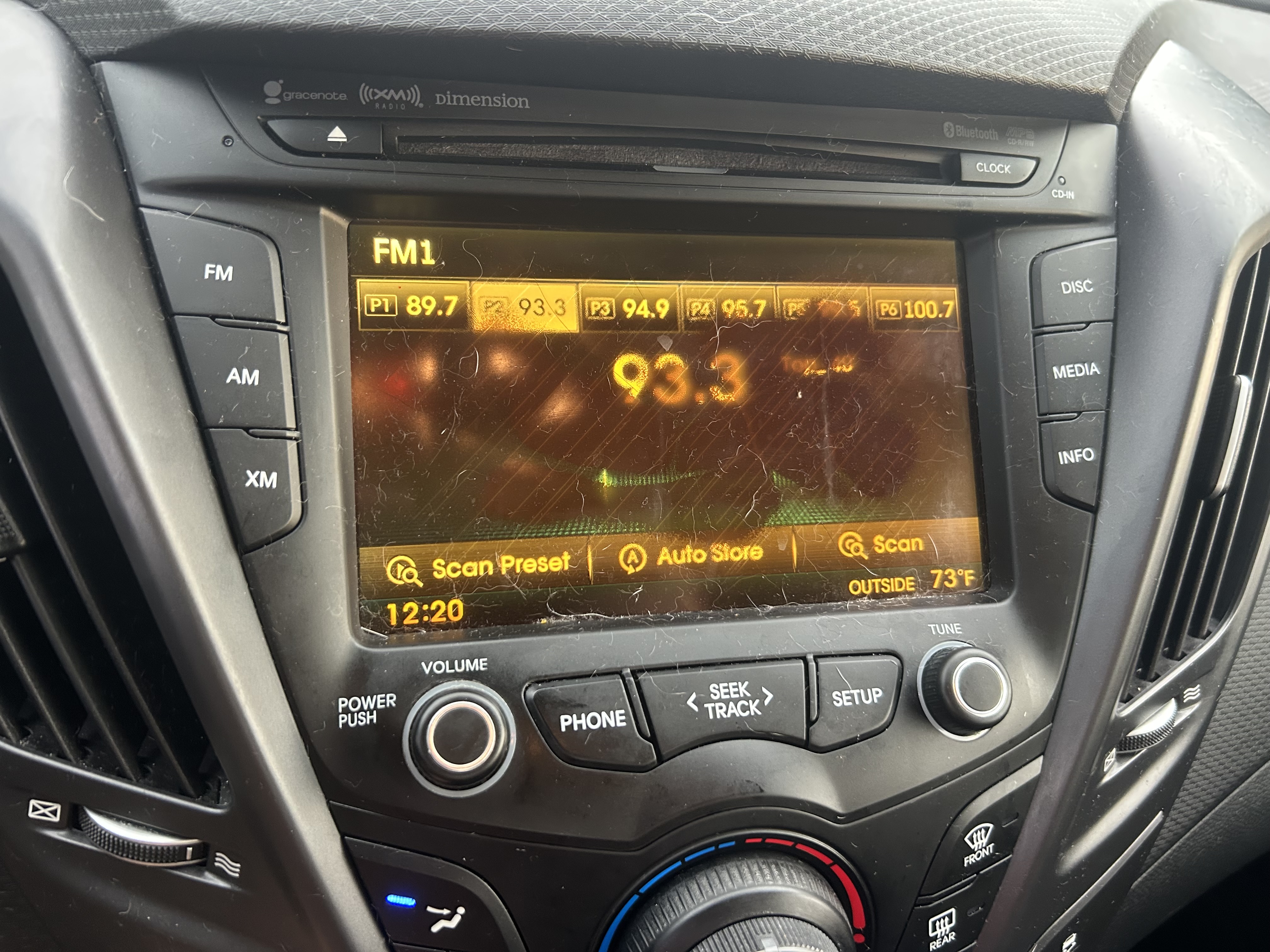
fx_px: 954
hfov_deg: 67.3
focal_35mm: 26
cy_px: 476
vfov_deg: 53.1
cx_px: 635
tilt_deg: -24.0
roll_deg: -3.9
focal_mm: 5.7
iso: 250
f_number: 1.5
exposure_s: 1/60
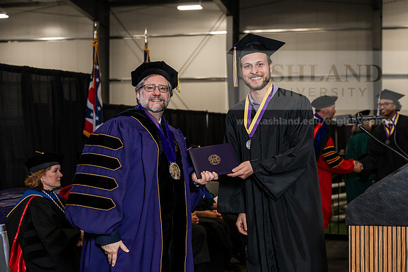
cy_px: 136
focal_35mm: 70
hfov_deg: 28.8
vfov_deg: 19.5
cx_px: 204
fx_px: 793
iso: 1250
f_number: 5
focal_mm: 70
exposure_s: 1/200
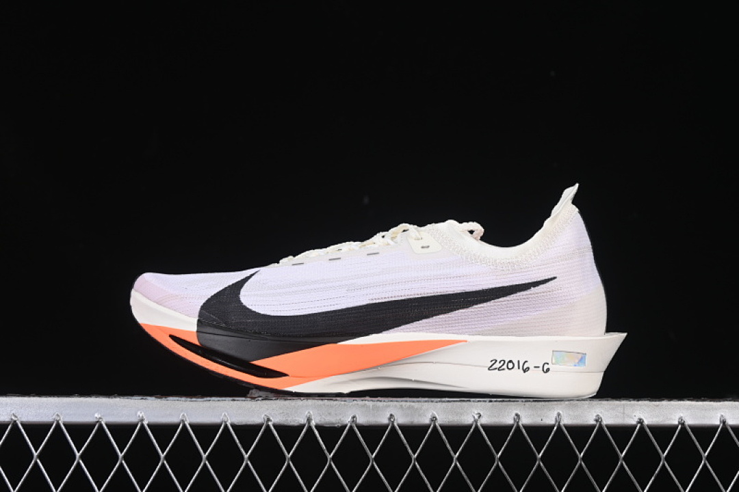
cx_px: 370
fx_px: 1539
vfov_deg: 18.2
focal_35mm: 75
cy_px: 246
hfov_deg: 27.0
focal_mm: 50
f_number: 8
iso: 160
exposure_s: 1/80
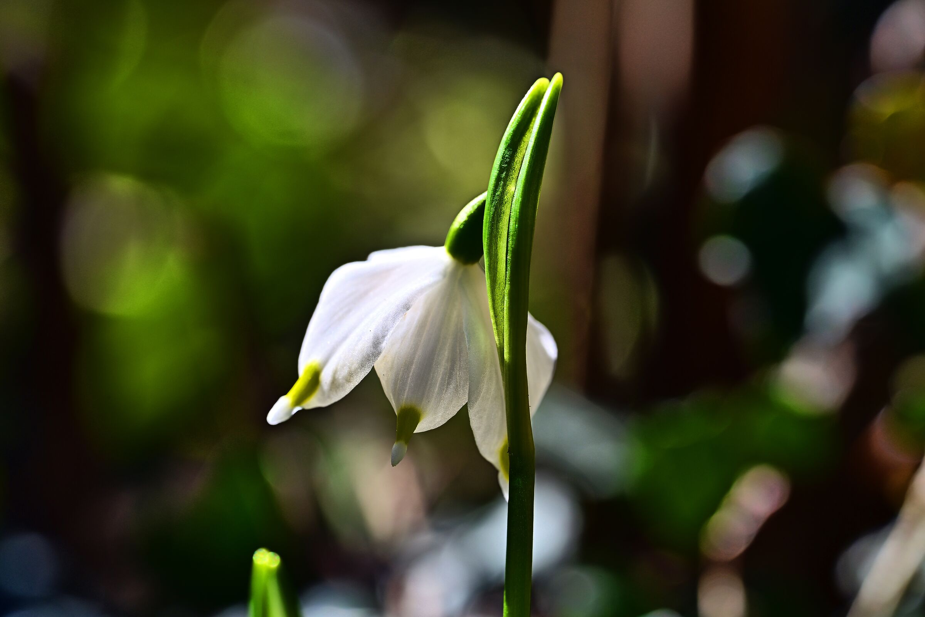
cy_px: 308
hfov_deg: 19.5
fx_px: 2698
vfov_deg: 13.0
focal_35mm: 105
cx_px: 462
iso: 100
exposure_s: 1/200
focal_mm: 105
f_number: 9
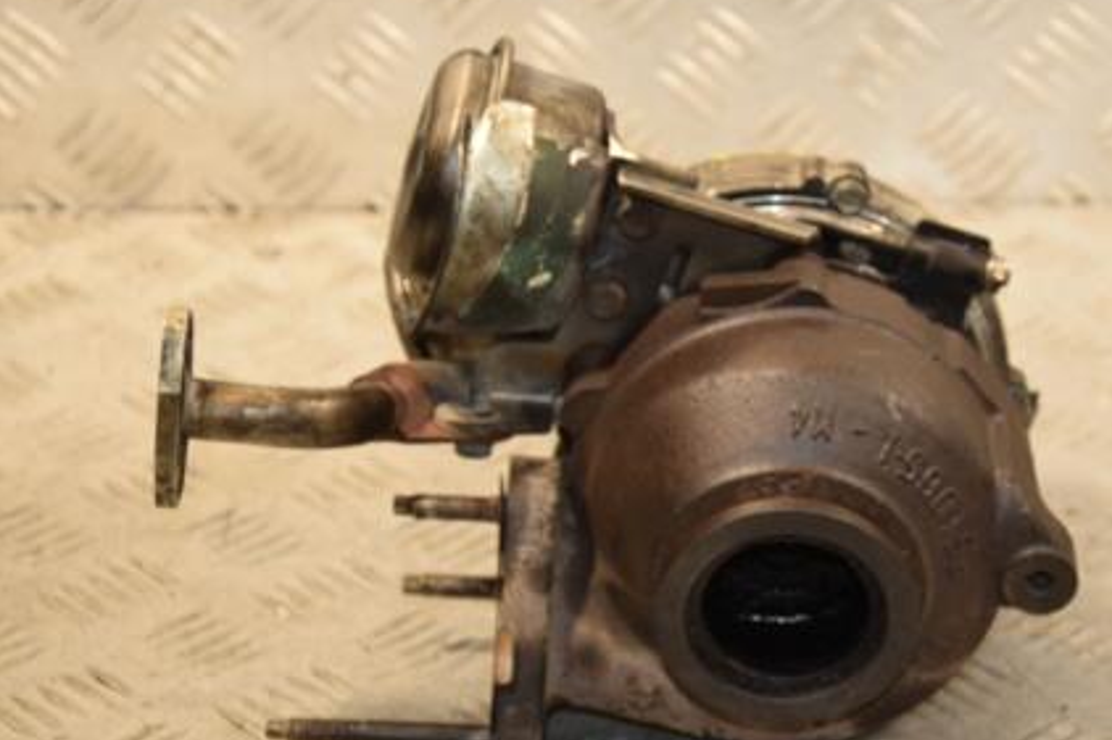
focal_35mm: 111
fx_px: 3427
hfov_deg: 18.4
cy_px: 445
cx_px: 785
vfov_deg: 12.3
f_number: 5
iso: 800
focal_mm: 52
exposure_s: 1/200
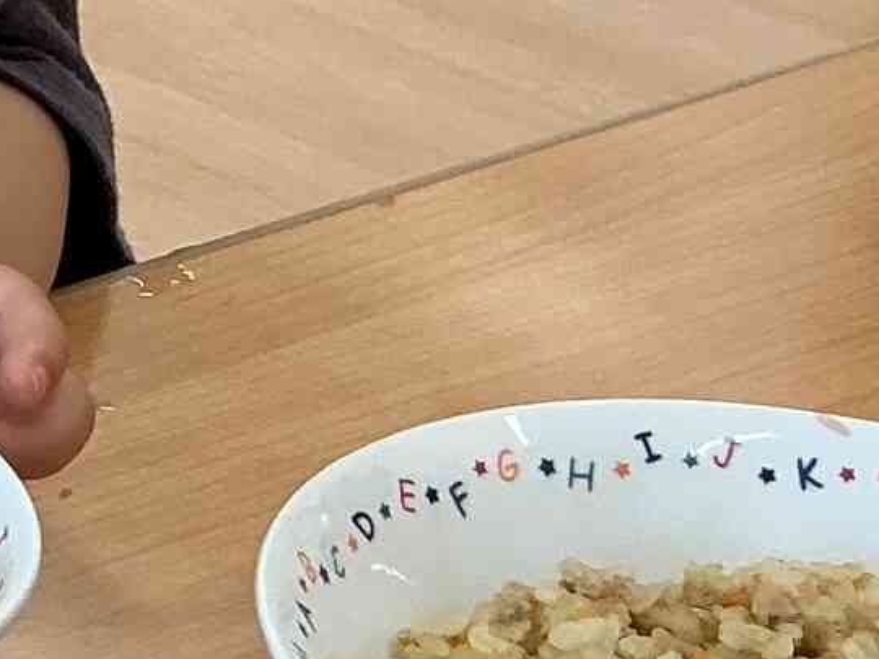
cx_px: -820
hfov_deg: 11.2
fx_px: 4088
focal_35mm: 161
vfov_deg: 9.1
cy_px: -200
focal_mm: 3
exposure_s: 1/120
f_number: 1.8
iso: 40
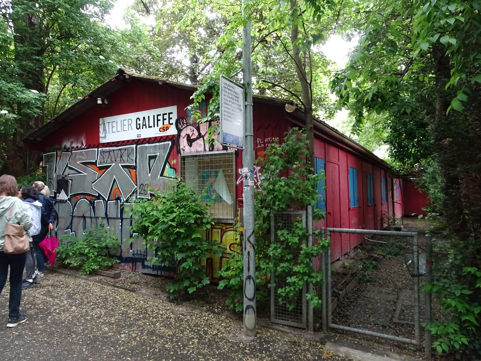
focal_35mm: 24
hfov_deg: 71.6
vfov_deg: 56.8
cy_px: 180
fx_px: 333
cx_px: 240
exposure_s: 1/30
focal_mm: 4.1
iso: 250
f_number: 3.5
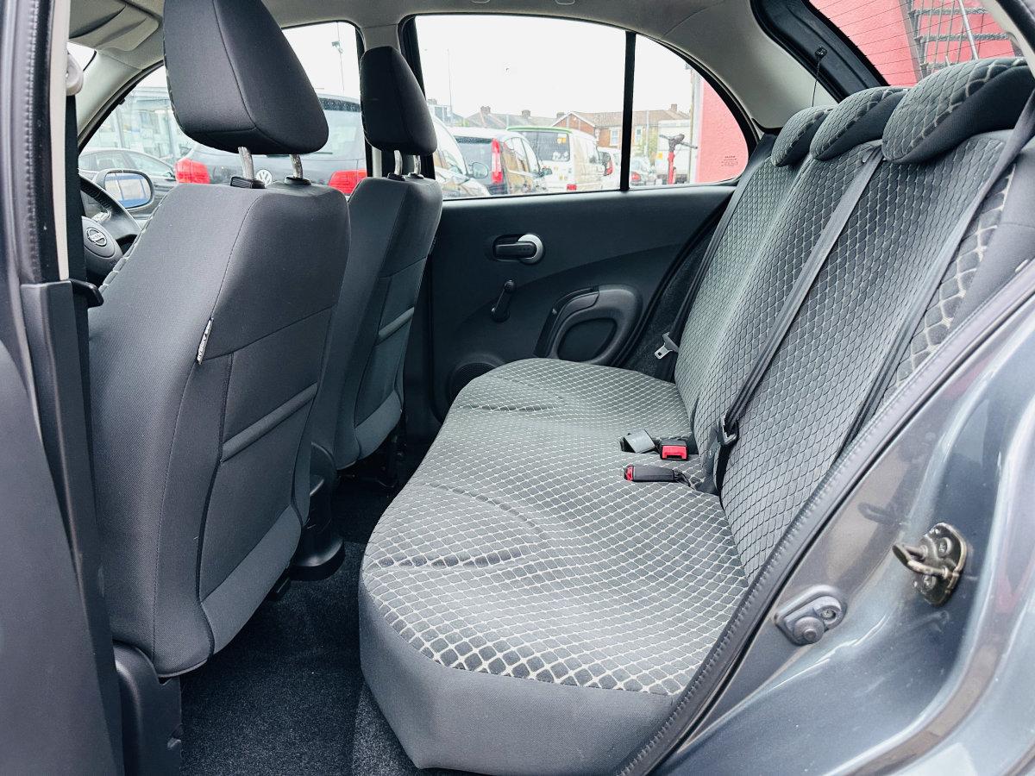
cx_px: 518
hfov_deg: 71.6
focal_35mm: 24
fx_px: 718
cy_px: 388
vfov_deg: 56.8
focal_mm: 6.86
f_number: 1.78
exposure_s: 1/60
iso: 250
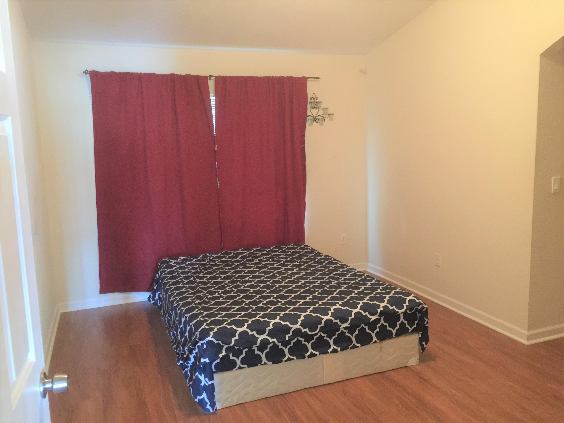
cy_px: 212
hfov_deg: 61.7
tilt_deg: -9.1
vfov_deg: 48.2
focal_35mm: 29
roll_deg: +0.6
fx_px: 472
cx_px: 282
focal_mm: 4.15
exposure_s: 1/4
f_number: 2.2
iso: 125
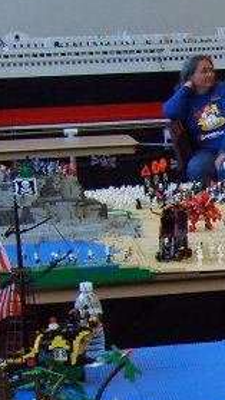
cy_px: 347
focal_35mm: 140
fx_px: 1484
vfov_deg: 15.2
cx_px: 638
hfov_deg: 7.7
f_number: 2.8
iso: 100
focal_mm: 5.8
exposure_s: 1/30
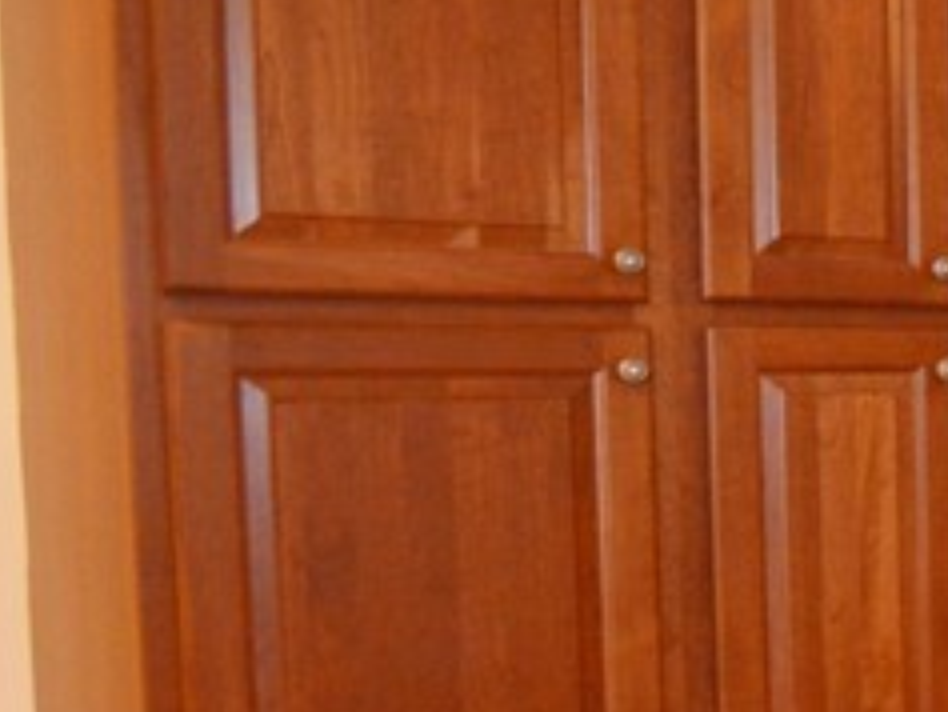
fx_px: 1808
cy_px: 408
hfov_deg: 16.6
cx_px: 2114
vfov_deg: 22.3
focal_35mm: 66
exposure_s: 1/60
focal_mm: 10
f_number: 3.5
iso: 1400
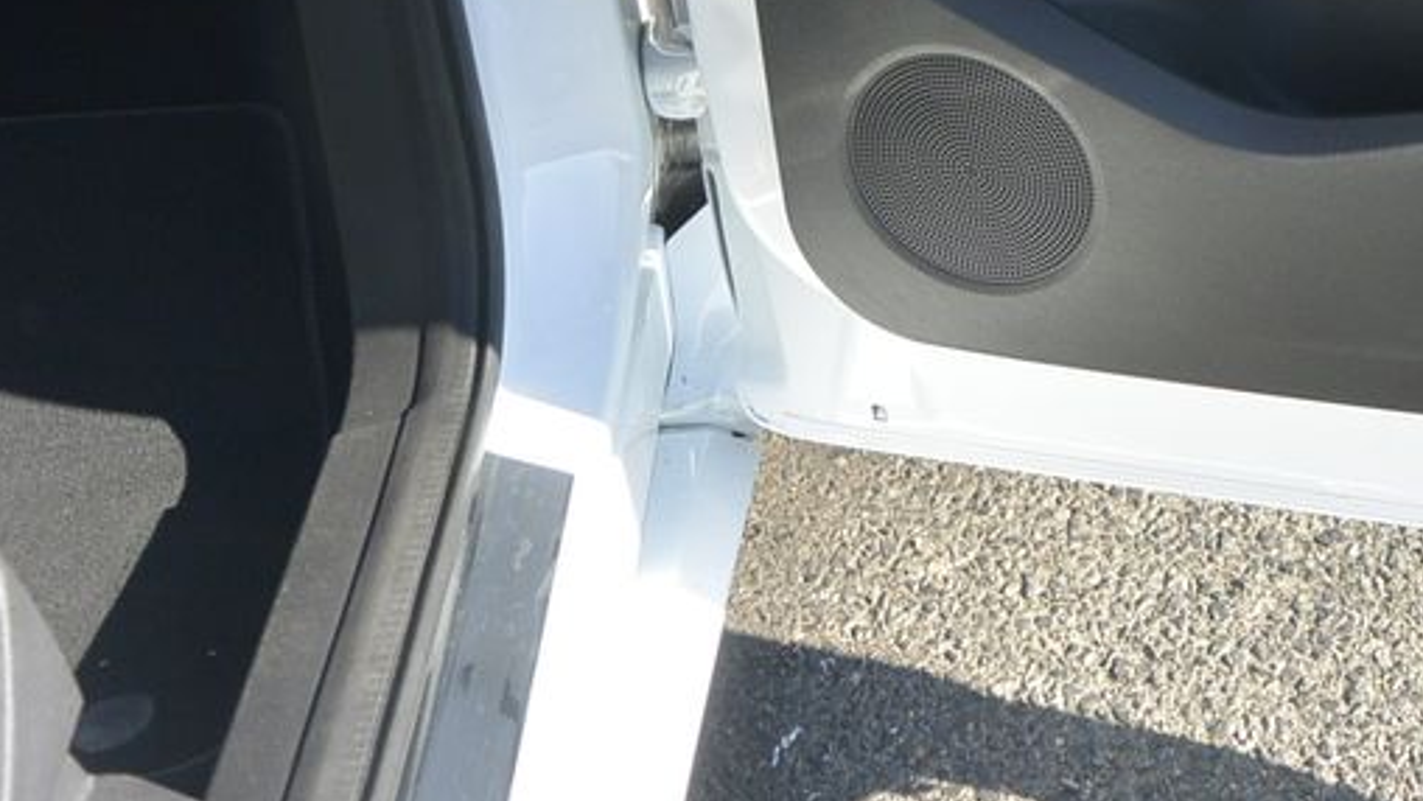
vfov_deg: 20.0
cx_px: 1426
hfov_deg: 33.5
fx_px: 2151
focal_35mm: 57
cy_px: -113
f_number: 3.5
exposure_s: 1/400
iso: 160
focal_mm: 10
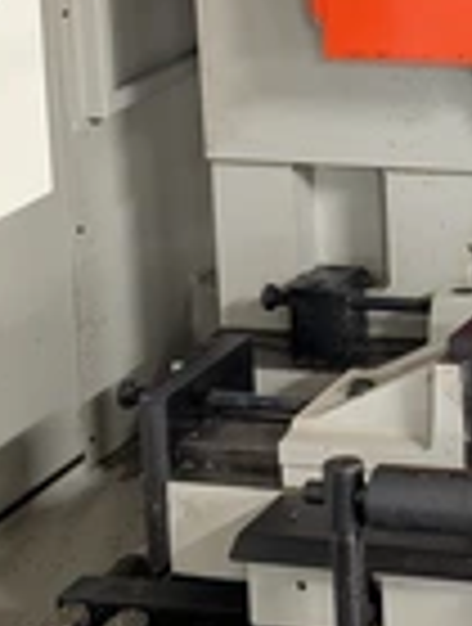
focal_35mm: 141
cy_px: 104
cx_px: 650
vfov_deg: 13.9
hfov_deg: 10.3
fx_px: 2552
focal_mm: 6.9
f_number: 1.68
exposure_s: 1/40
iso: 540
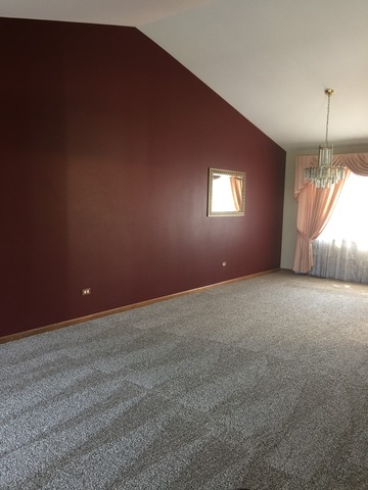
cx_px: 184
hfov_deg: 48.2
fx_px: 411
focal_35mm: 29
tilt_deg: -6.2
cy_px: 245
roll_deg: -0.6
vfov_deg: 61.7
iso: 80
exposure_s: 1/15
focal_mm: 4.15
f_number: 2.2
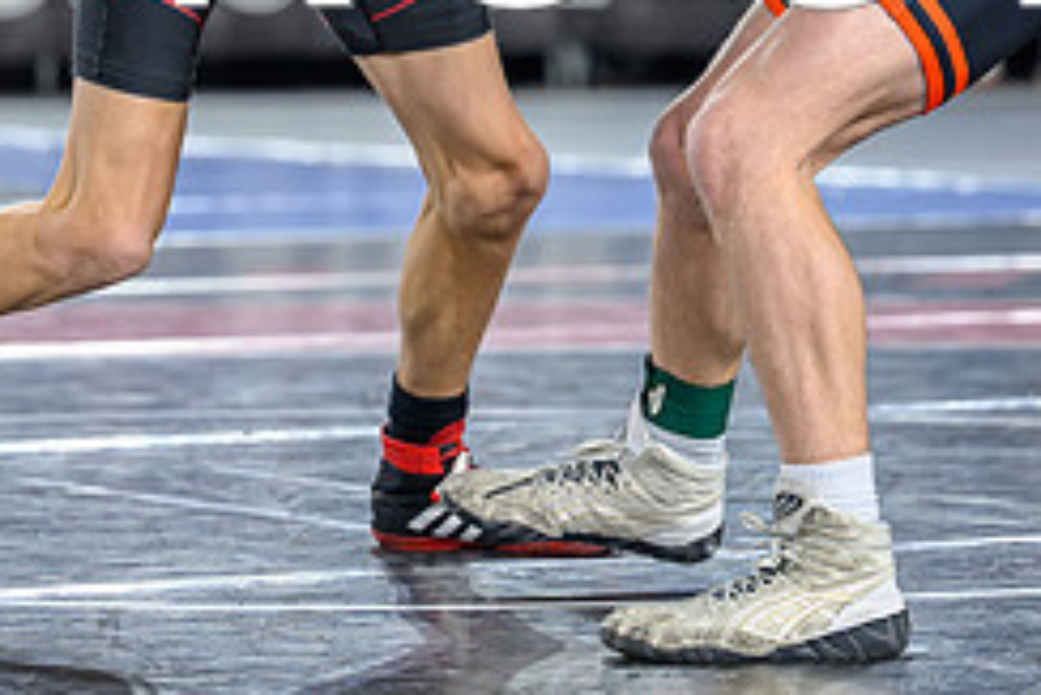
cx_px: 369
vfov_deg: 5.7
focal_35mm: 240
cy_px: 10
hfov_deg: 8.6
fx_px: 6944
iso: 2500
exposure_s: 1/800
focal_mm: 87
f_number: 2.8
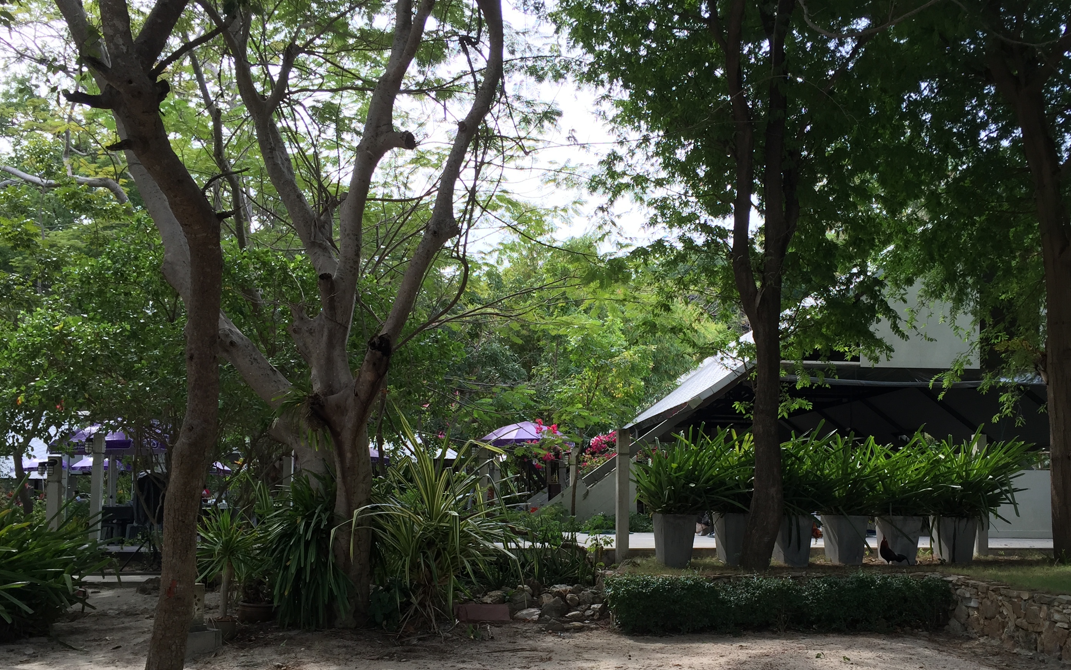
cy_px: 432
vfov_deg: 35.1
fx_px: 1051
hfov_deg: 53.9
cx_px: 603
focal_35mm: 36
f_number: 2.2
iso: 32
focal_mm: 4.15
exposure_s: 1/384
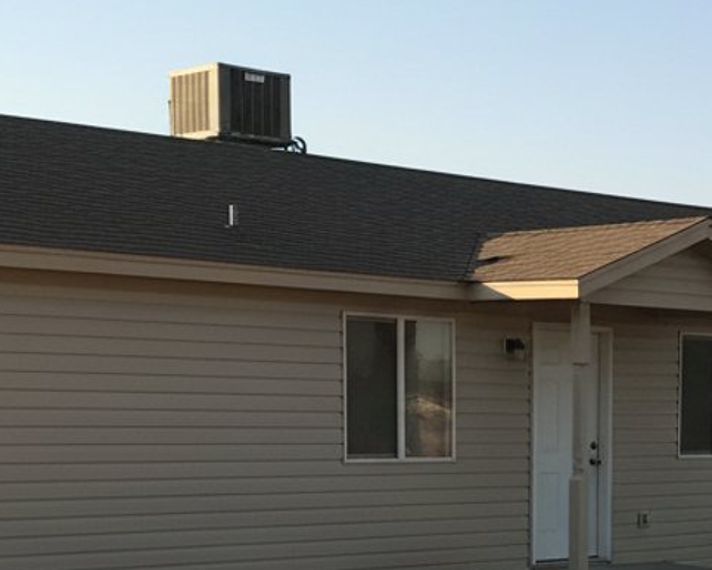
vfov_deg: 22.9
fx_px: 1328
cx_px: 641
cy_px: 619
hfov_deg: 28.8
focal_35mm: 63
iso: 635
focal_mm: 5.7
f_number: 1.6
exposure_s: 1/68
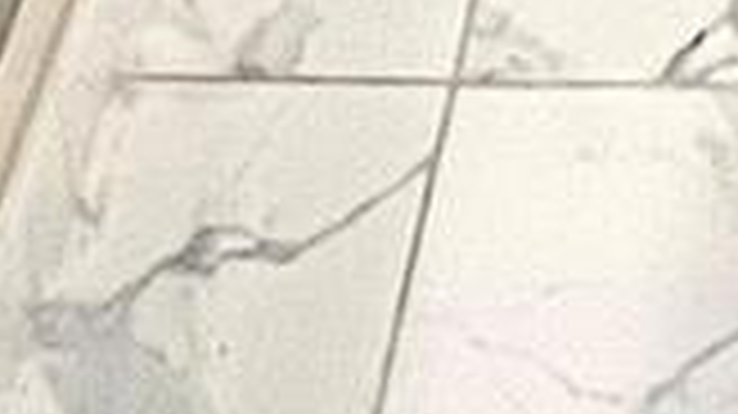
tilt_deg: -14.3
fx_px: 2601
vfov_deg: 5.8
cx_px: 999
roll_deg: +0.6
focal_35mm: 133
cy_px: -1782
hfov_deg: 15.3
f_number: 1.8
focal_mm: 1.57
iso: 200
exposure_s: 1/60
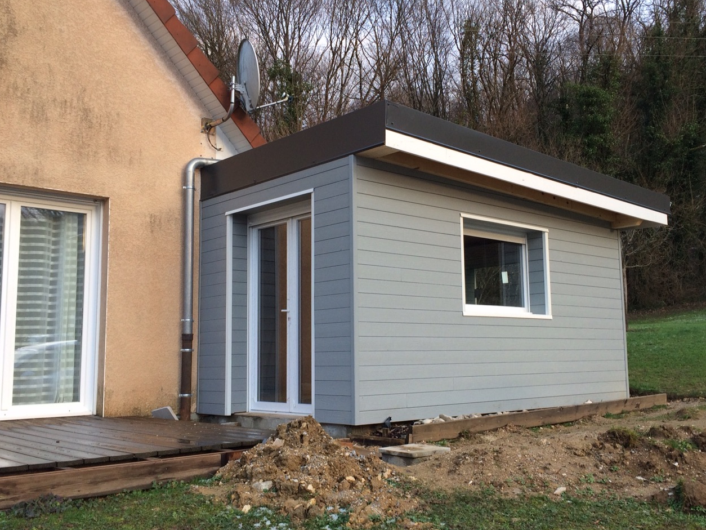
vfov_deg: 38.7
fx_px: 755
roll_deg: +1.3
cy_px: 263
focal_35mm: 37
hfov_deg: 50.1
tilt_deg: +7.1
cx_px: 388
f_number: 2.2
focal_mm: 4.15
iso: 40
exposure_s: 1/100
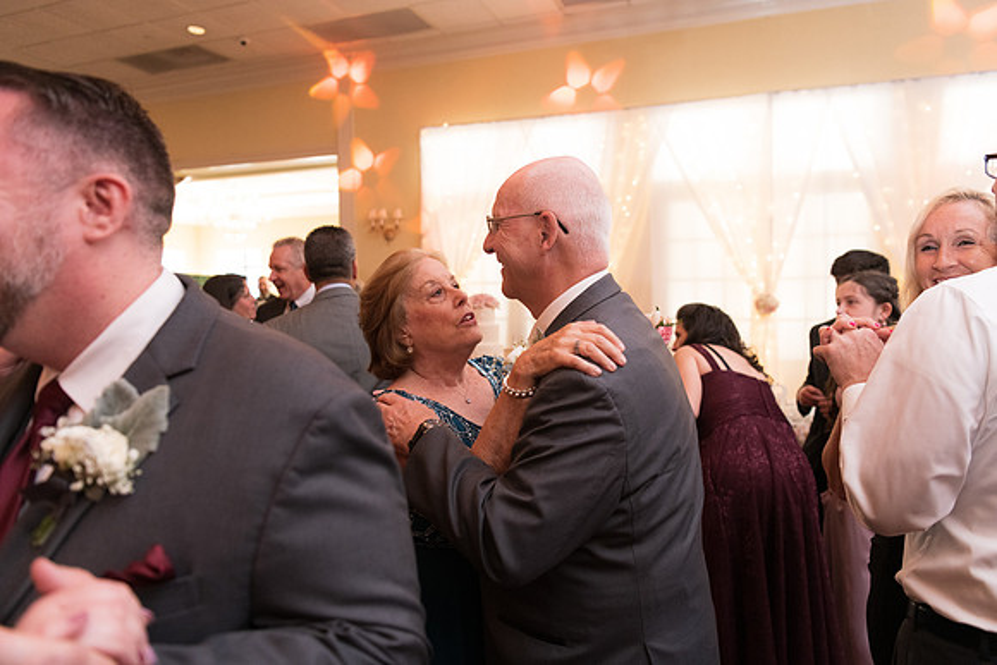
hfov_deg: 69.4
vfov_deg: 49.6
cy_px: 332
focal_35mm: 26
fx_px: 720
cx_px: 498
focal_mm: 26
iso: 2200
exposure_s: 1/125
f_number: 2.8
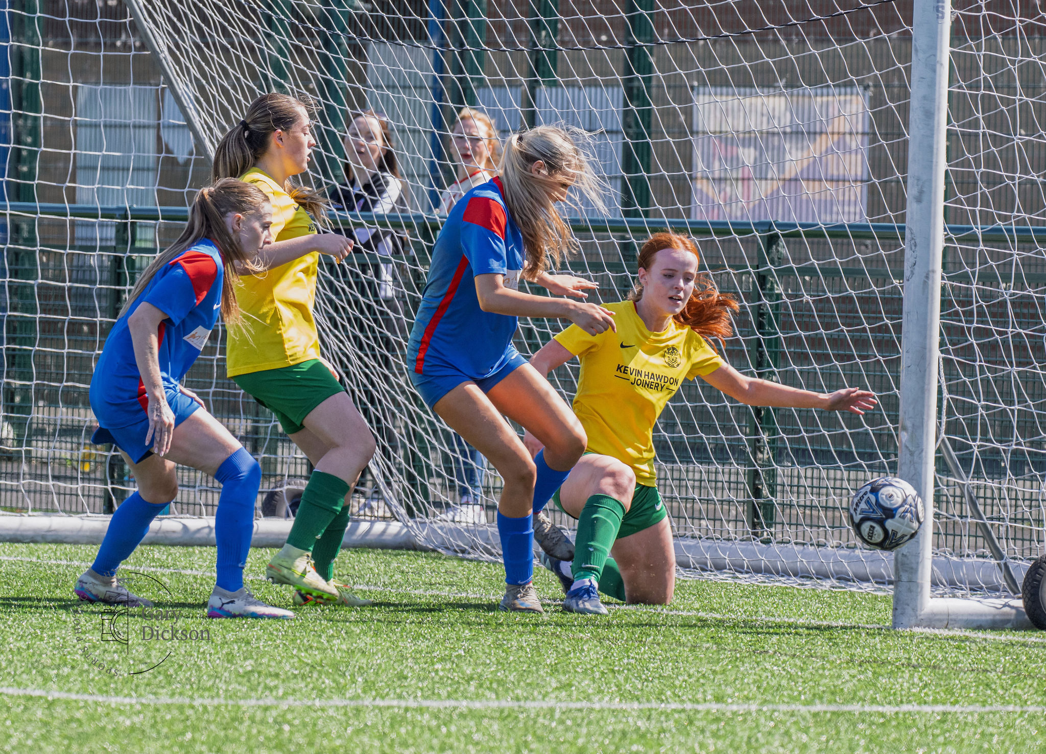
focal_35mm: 404
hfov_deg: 5.0
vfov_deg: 3.6
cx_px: 397
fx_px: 12051
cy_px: 247
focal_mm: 220
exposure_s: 1/1250
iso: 640
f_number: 5
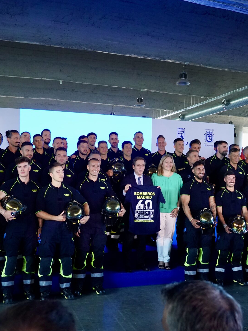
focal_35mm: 41
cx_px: 141
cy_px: 191
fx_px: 392
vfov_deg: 45.6
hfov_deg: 35.1
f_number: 4
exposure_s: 1/250
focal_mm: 24
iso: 3200
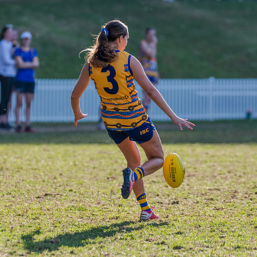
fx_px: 3965
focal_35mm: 472
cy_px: 129
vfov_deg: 3.7
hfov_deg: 3.7
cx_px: 124
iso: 800
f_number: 5.6
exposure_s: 1/1600
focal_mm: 330
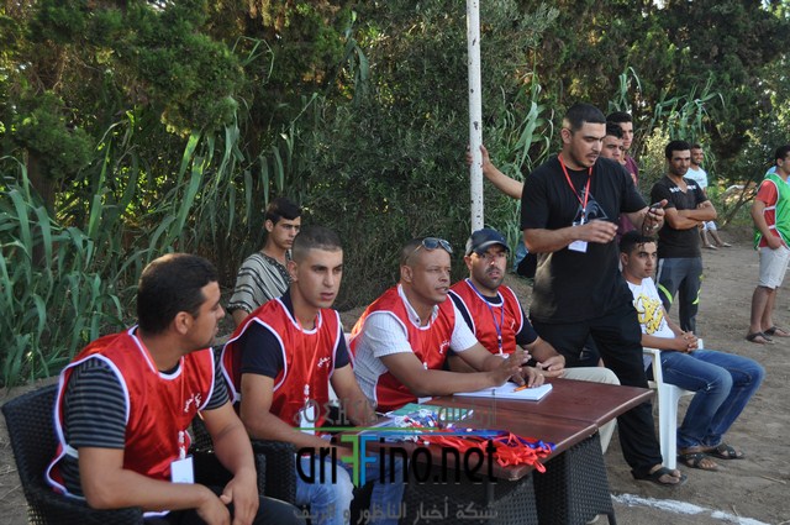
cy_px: 262
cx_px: 395
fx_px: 986
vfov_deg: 29.8
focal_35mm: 45
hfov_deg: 43.7
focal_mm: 30
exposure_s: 1/125
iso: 200
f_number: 5.6
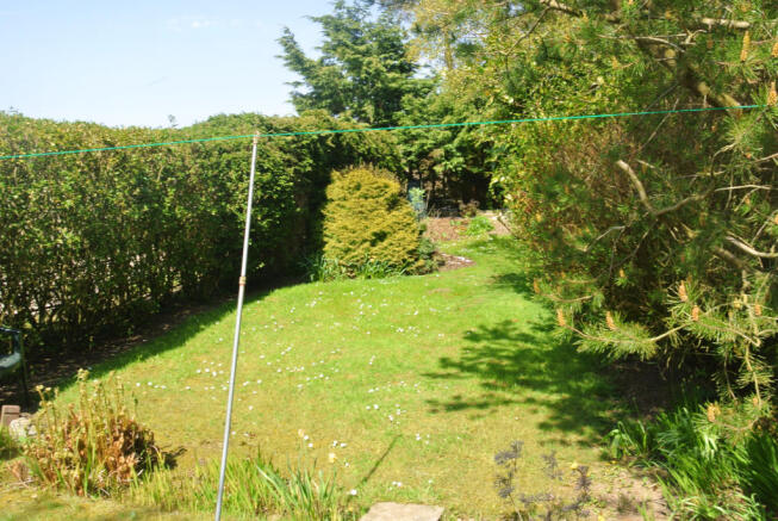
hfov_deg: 57.2
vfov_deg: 40.1
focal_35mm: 33
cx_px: 389
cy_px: 260
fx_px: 714
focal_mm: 12.5
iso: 100
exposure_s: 1/60
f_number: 10
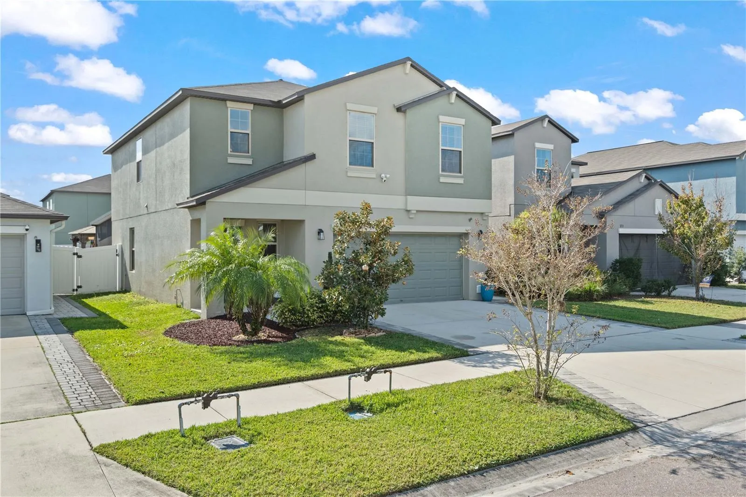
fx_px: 601
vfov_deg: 44.9
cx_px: 373
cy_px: 248
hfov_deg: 63.7
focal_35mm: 29
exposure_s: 1/1000
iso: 400
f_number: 4
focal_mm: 29
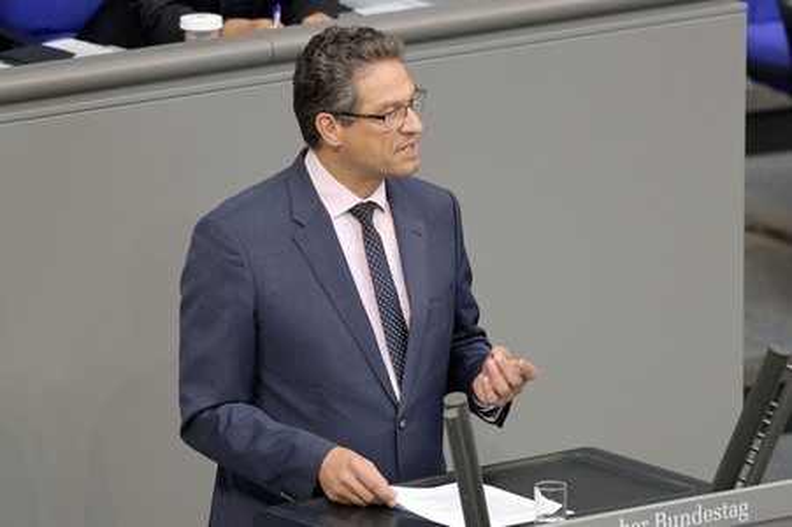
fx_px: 8573
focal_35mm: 390
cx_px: 396
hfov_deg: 5.3
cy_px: 264
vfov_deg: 3.5
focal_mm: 390
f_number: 5.6
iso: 8000
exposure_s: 1/400
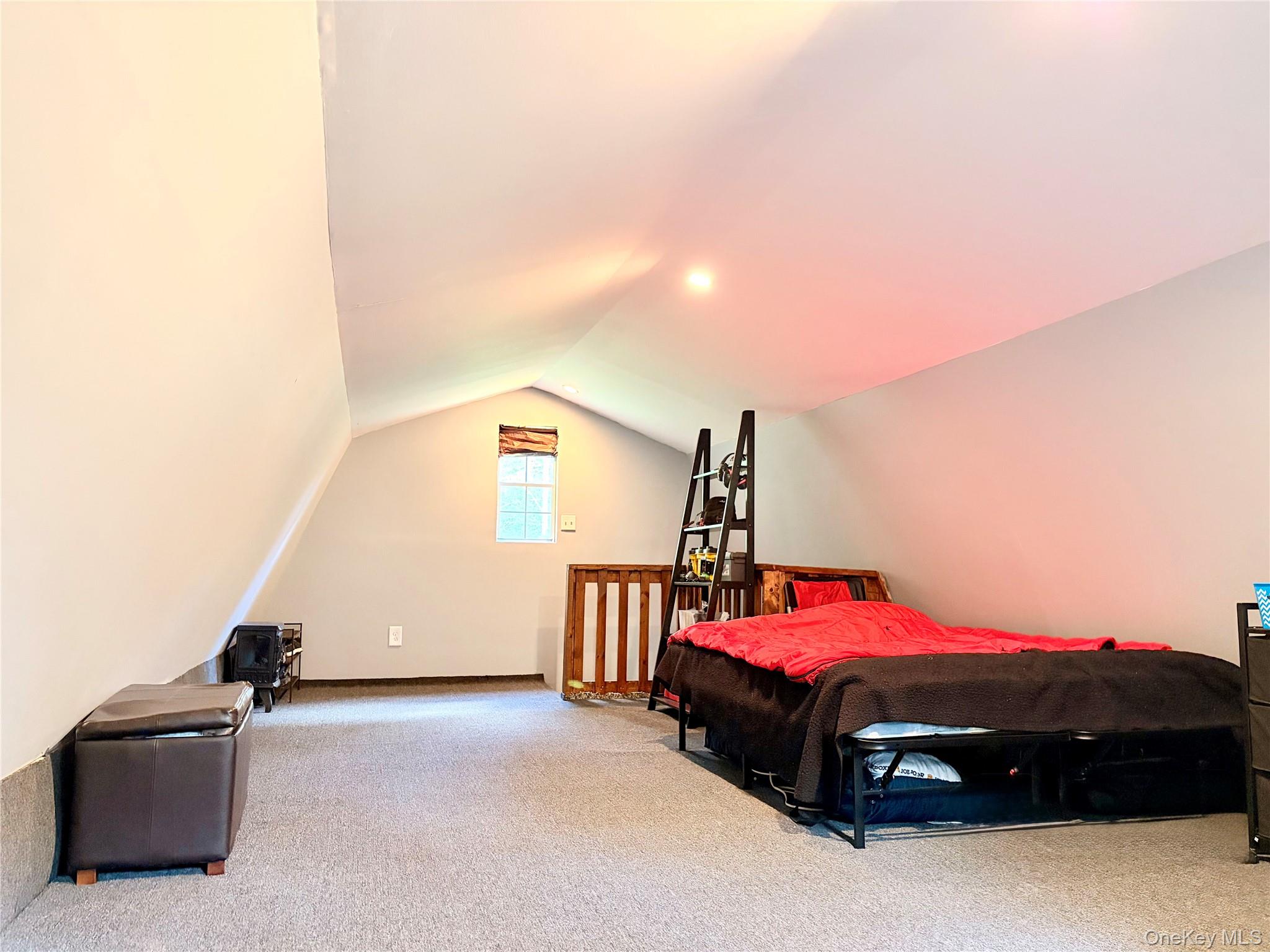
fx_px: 954
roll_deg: +0.1
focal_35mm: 26
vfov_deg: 53.1
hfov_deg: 67.3
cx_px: 635
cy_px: 476
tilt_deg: +4.8
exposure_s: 1/30
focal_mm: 5.96
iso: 500
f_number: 1.6
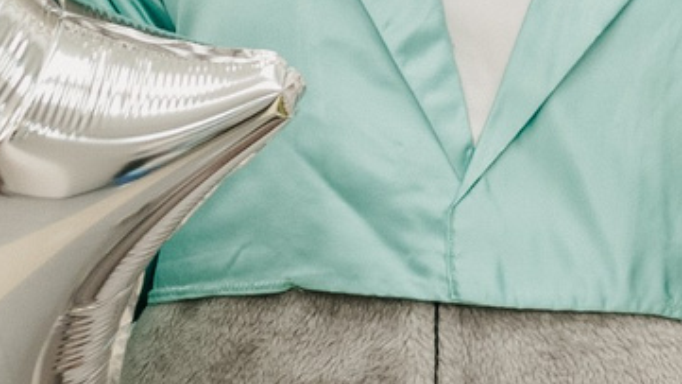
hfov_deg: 7.7
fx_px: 4828
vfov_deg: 4.5
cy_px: -287
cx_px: 1445
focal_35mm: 267
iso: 400
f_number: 4.5
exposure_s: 1/160
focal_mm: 35
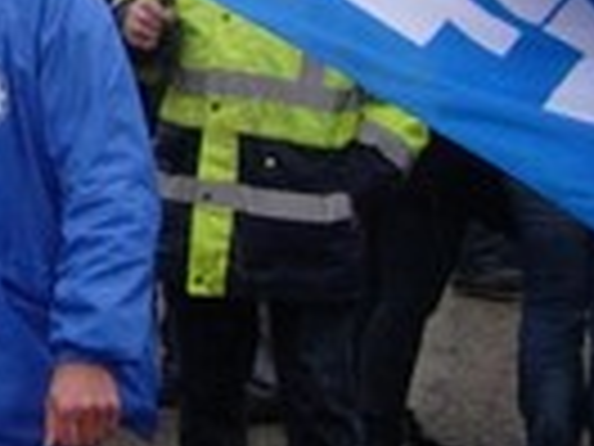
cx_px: -540
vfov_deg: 5.0
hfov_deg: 6.6
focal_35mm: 294
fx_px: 5045
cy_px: -95
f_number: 2.8
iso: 64
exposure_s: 1/256
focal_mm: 7.8
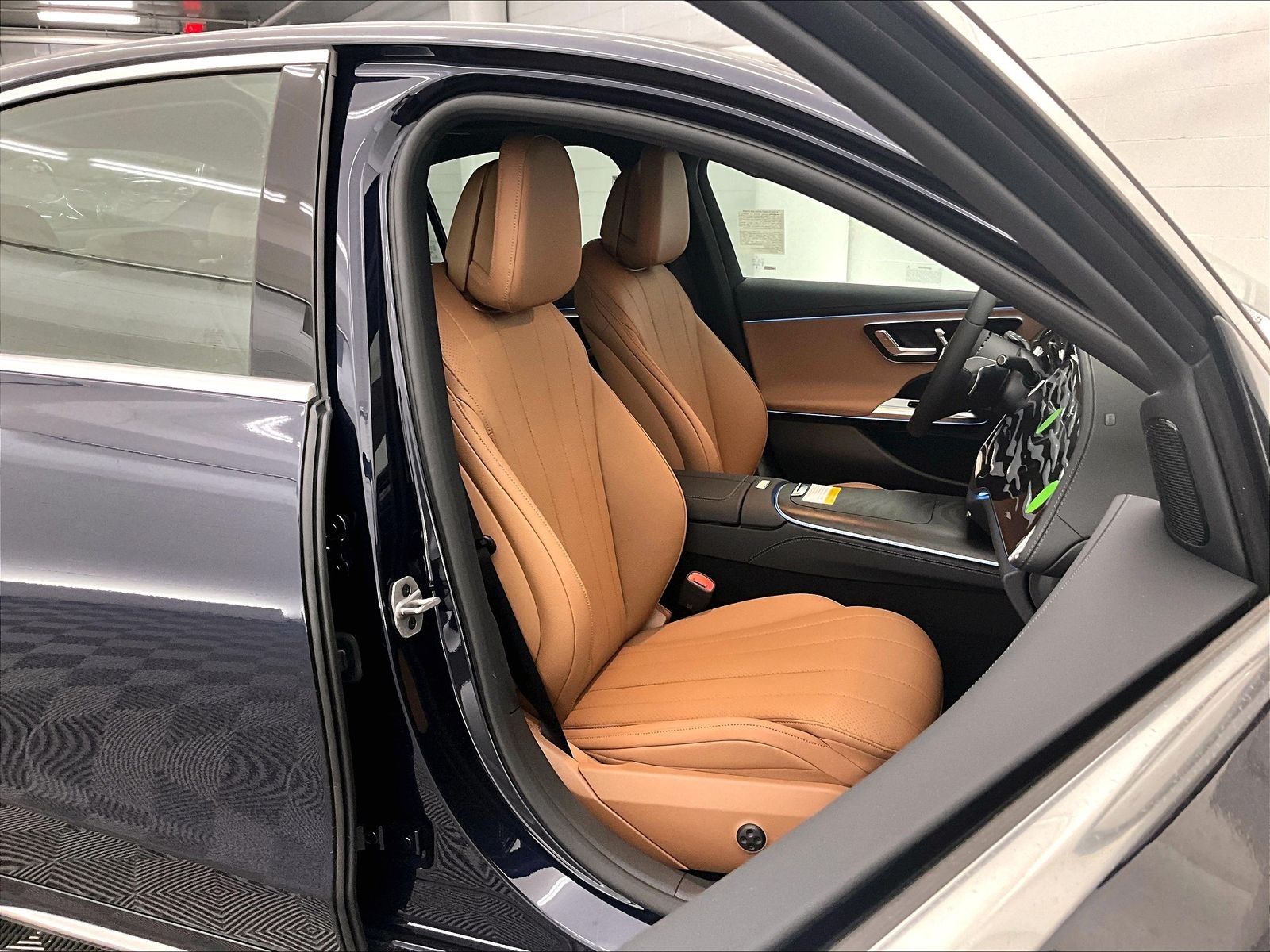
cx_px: 635
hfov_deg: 61.7
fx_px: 1064
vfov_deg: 48.2
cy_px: 476
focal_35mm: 29
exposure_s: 1/60
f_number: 1.8
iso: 200
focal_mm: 3
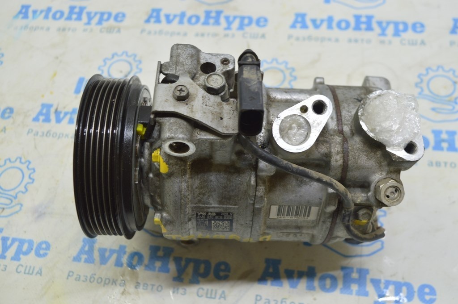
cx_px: 229
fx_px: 496
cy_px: 152
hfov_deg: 49.6
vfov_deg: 34.2
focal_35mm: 39
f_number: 5.6
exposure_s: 1/20
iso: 400
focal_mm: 26
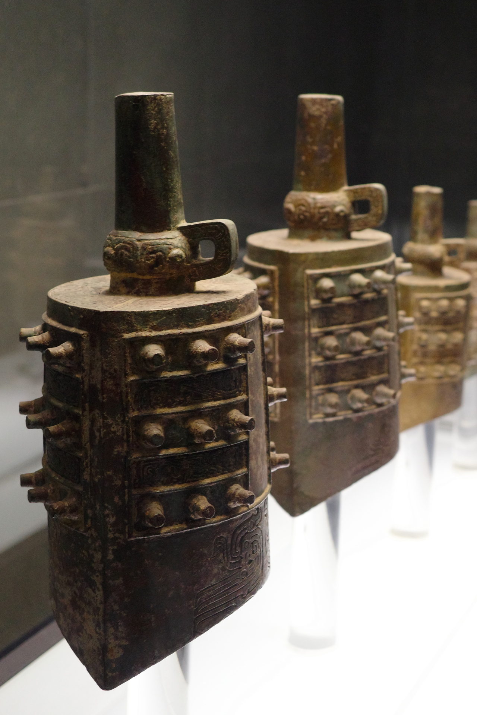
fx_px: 795
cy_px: 358
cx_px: 238
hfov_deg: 33.4
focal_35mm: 40
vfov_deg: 48.5
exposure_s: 1/40
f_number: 2.8
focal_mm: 26
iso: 1600
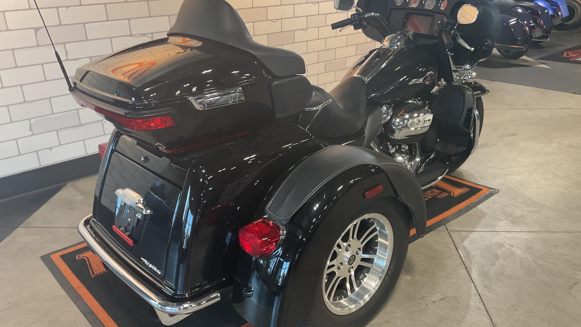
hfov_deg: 61.0
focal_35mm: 32
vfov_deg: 36.7
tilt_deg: -23.5
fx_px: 493
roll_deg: +2.2
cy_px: 175
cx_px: 292
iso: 100
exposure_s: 1/60
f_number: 1.8
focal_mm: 3
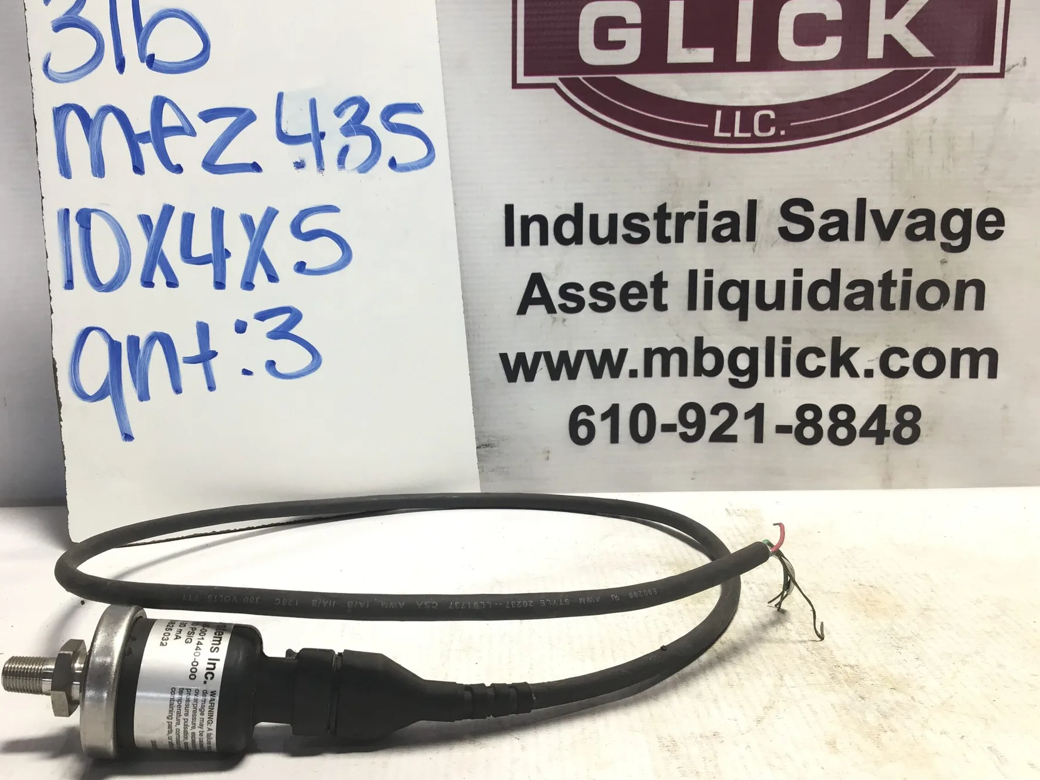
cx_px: 470
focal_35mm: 35
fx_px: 1052
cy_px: 352
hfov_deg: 52.5
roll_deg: -0.2
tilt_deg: -8.8
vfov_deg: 40.7
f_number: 2.4
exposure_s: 1/120
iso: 32
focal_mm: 3.3
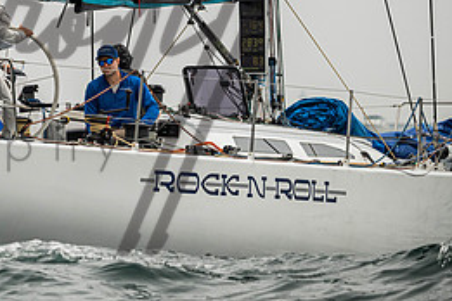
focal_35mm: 571
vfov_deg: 2.4
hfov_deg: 3.6
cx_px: -10
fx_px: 7169
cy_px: 26
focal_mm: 230
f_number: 5.6
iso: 500
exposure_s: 1/4000
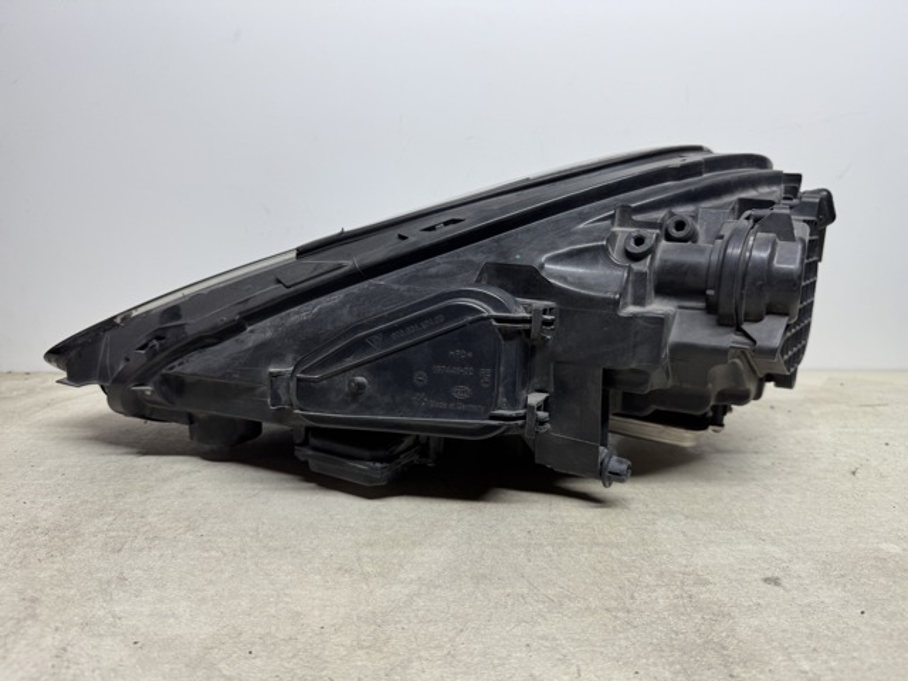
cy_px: 340
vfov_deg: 56.8
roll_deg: +0.0
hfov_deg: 71.6
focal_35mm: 24
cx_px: 454
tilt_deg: -10.1
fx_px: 630
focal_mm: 6.76
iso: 64
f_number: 1.78
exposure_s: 1/100
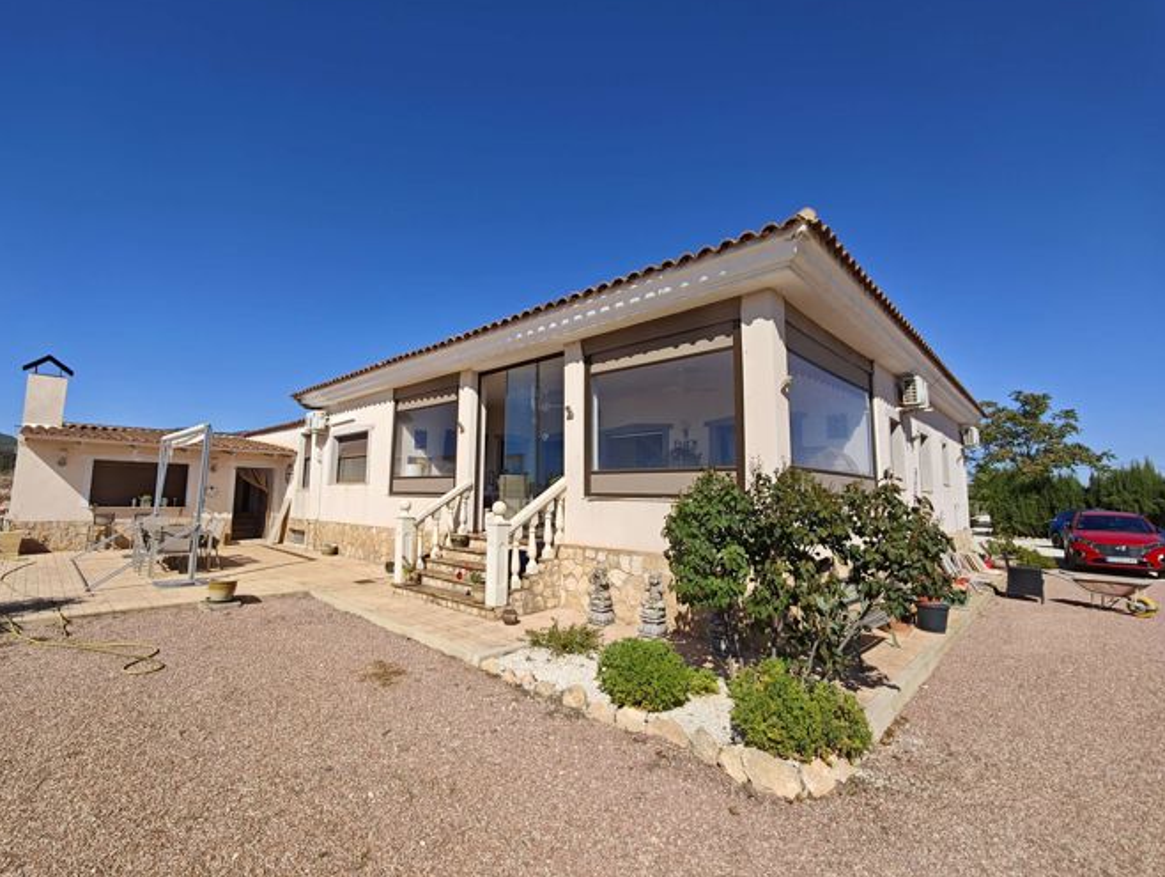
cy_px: 443
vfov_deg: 81.9
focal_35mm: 15
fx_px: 505
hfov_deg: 98.0
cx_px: 550
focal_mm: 2.16
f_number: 2.2
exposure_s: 1/710
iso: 50
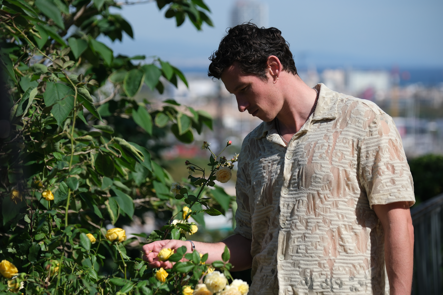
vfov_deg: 9.0
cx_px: 222
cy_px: 148
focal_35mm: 153
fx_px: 1883
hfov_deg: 13.4
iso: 200
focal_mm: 102.2
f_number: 3.6
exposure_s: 1/2000
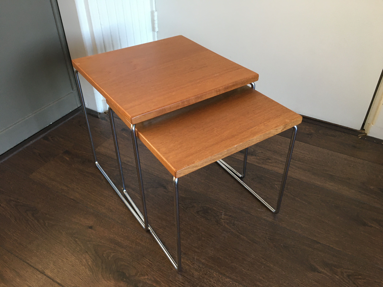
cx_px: 192
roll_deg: +0.1
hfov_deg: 61.7
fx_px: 321
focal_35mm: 29
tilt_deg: -37.6
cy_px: 144
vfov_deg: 48.2
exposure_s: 1/33
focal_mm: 4.15
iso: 125
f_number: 2.2
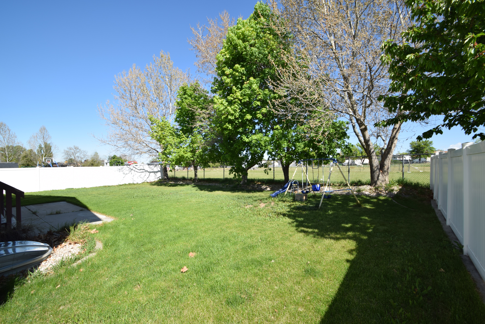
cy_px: 162
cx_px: 242
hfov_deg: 100.4
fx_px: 202
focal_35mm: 15
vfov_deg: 77.3
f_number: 8
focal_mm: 10
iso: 100
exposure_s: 1/200
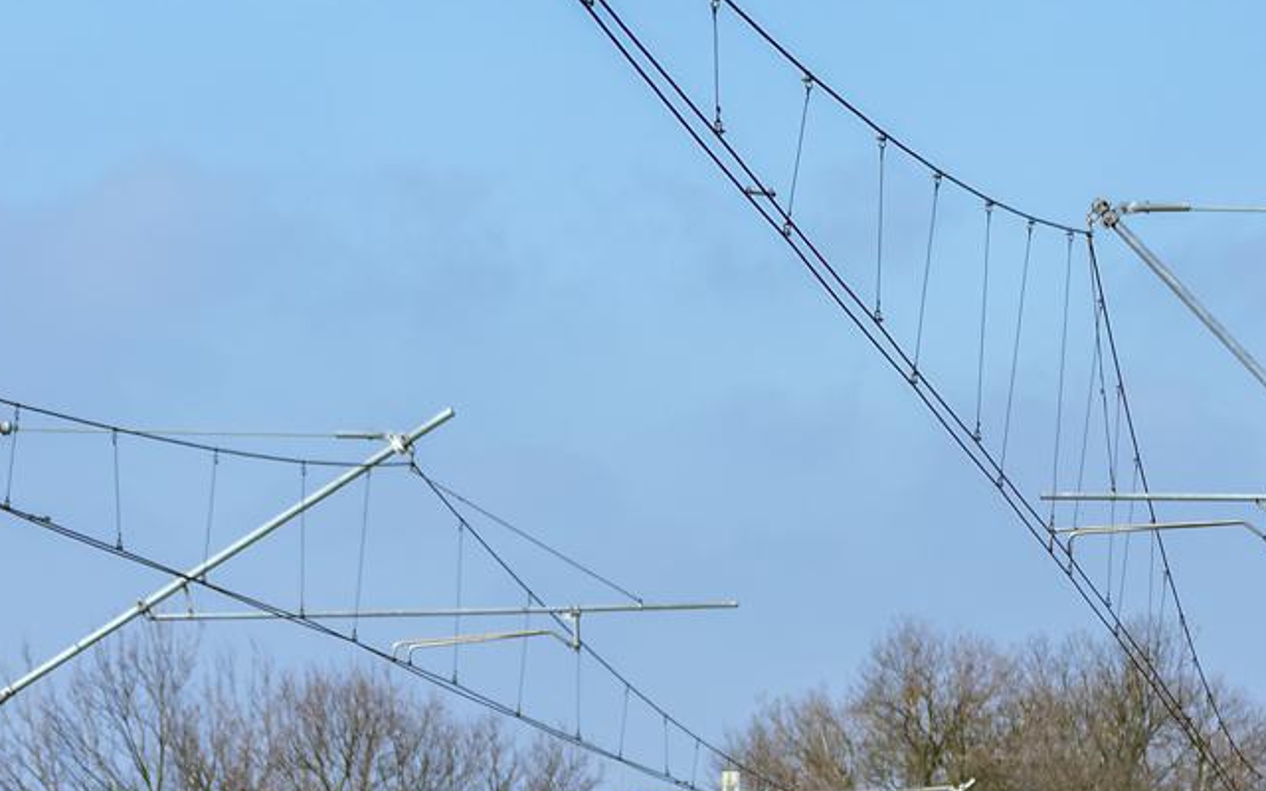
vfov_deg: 5.0
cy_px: 919
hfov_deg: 8.1
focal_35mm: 260
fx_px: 8971
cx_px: 896
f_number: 5.6
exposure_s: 1/640
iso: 200
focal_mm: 68
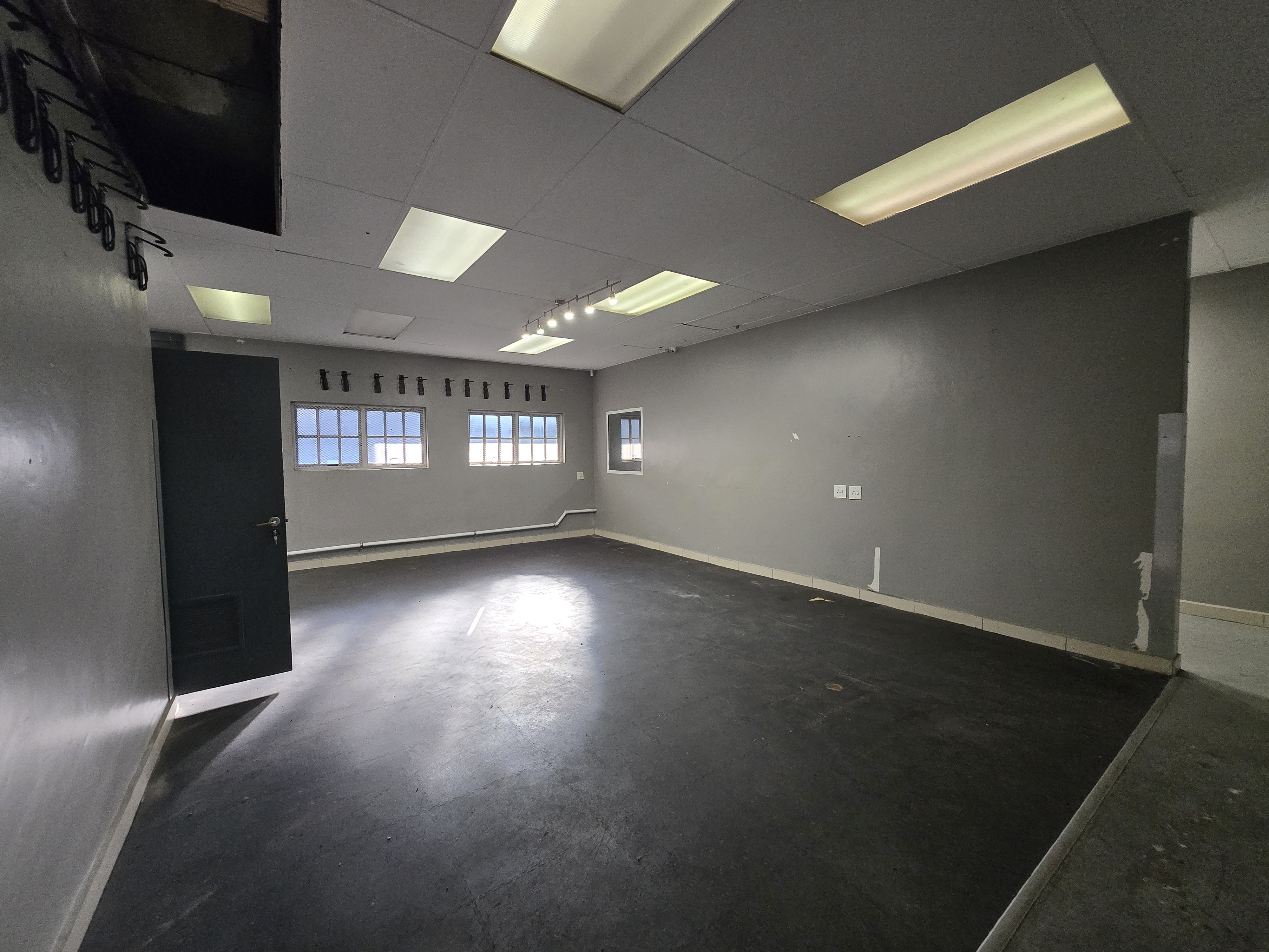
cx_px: 634
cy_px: 476
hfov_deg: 106.2
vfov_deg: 89.9
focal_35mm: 13
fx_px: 477
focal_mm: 1.7
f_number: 2.2
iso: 200
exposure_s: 1/50
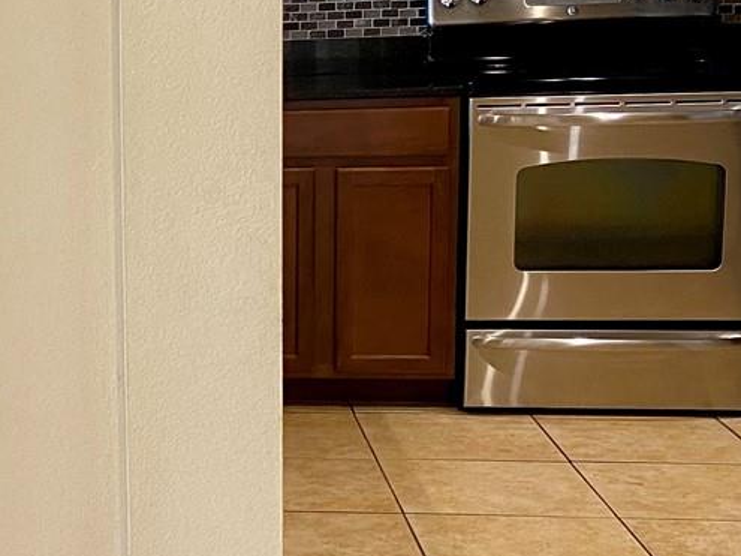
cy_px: 255
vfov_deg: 17.6
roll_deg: +2.7
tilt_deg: -9.3
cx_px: -275
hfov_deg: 20.8
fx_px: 1798
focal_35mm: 84
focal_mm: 4.25
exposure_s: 1/60
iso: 125
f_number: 1.8
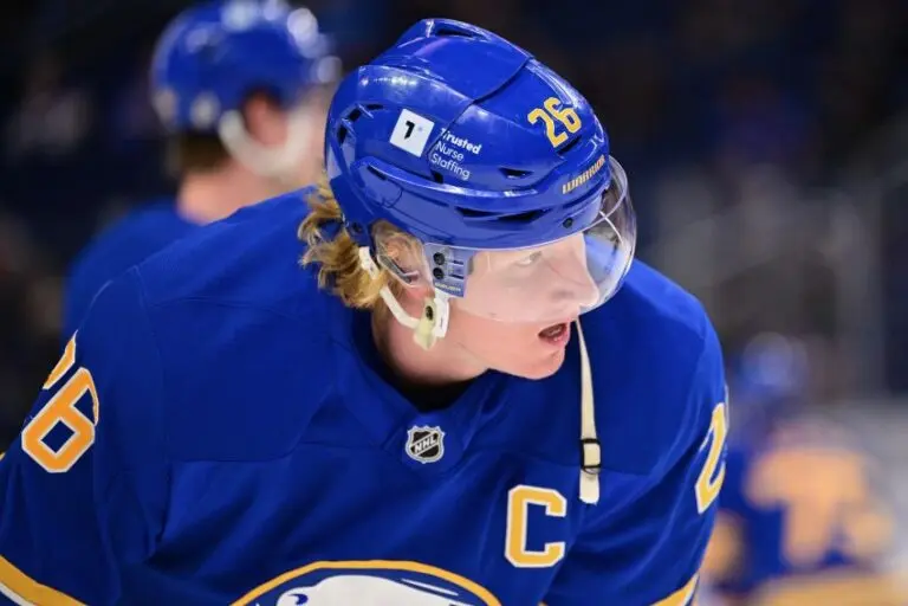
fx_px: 5044
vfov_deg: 6.9
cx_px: 454
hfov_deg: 10.3
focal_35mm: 200
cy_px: 303
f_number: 2.8
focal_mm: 200
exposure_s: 1/1600
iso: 3200
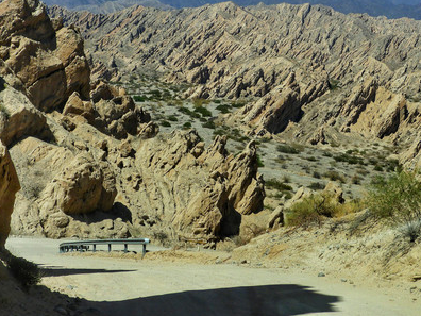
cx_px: 266
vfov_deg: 16.6
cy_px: 123
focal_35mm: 89
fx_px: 1082
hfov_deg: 22.0
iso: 100
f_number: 4
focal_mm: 9.9
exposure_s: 1/1250
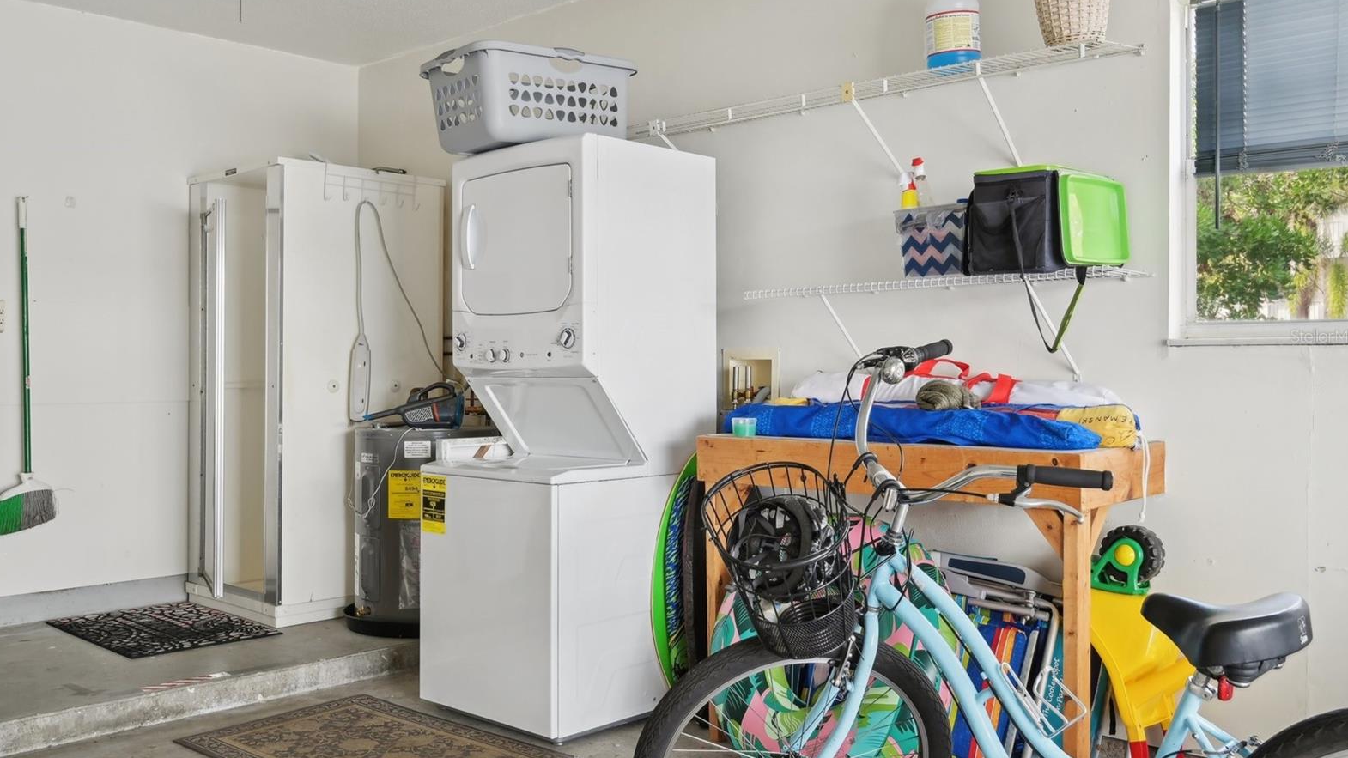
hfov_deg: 61.0
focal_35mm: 32
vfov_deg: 36.6
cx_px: 680
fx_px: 1144
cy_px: 336
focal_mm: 30
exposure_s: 1/30
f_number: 8
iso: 400
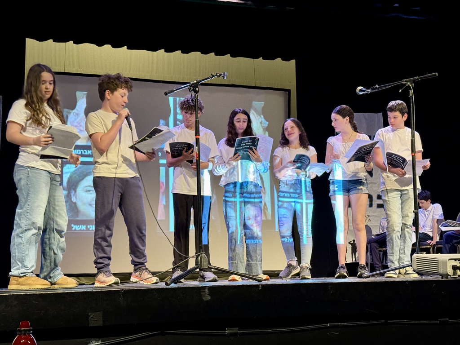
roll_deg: +1.9
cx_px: 230
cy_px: 172
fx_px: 638
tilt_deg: +8.6
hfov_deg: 39.7
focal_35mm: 48
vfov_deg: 30.3
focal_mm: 6.76
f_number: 1.78
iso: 320
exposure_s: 1/40
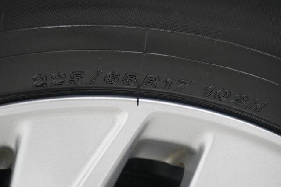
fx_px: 586
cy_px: 94
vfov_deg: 18.2
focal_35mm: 75
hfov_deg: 27.0
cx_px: 140
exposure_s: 1/80
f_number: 5.6
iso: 500
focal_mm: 50
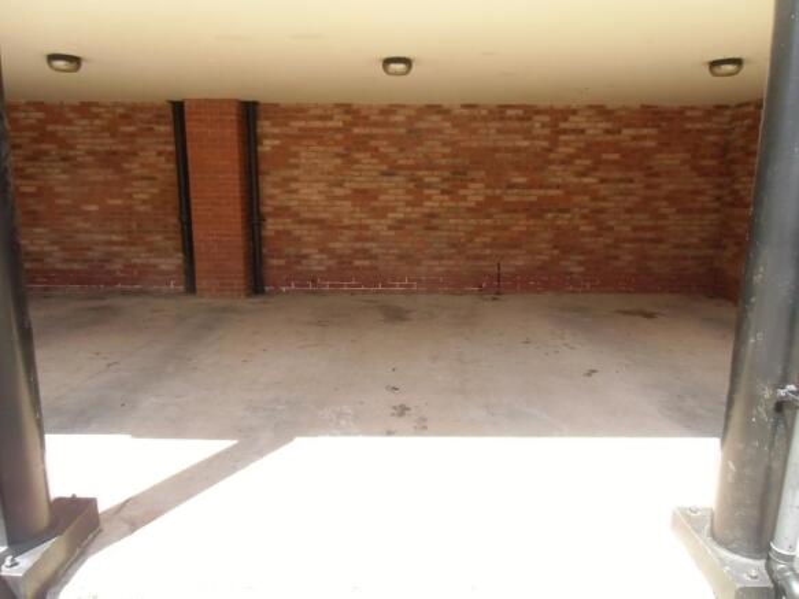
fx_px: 554
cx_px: 400
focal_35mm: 24
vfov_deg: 56.8
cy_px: 300
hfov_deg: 71.6
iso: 64
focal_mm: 4.24
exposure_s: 1/125
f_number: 3
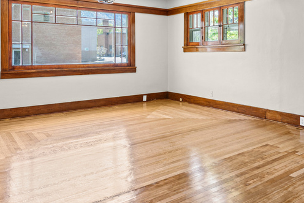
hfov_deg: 56.2
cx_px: 199
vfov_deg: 39.5
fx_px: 279
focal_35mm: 33
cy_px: 67
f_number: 9
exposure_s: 1/1.67
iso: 100
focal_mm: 16
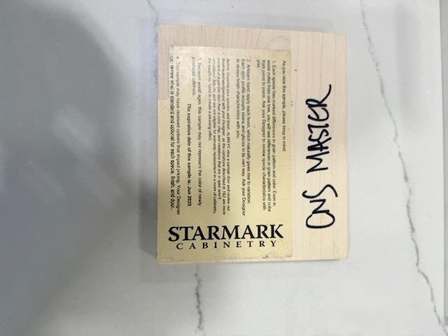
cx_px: 224
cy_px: 168
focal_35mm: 24
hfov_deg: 71.6
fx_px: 311
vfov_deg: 56.8
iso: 64
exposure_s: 1/121
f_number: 1.78
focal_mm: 6.76
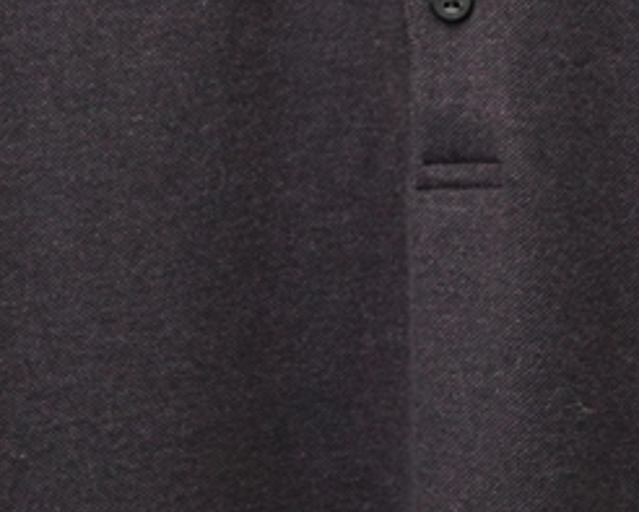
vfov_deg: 5.2
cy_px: -130
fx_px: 5619
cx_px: 447
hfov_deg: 6.5
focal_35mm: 297
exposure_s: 1/125
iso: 500
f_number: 4
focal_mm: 48
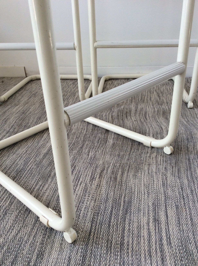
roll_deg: +2.6
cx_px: 99
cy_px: 133
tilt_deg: -29.5
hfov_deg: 44.1
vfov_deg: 56.9
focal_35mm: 32
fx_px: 245
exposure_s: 1/100
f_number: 2.4
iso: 40
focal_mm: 3.3
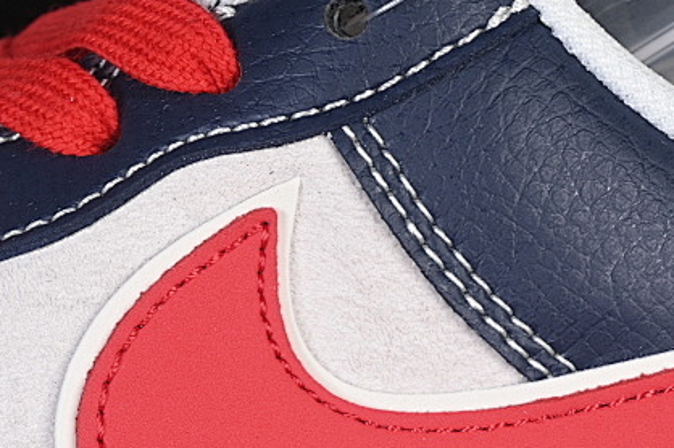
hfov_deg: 10.6
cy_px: 506
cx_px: 403
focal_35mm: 194
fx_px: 3629
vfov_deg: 7.0
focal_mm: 50
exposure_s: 1/60
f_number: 6.3
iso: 160
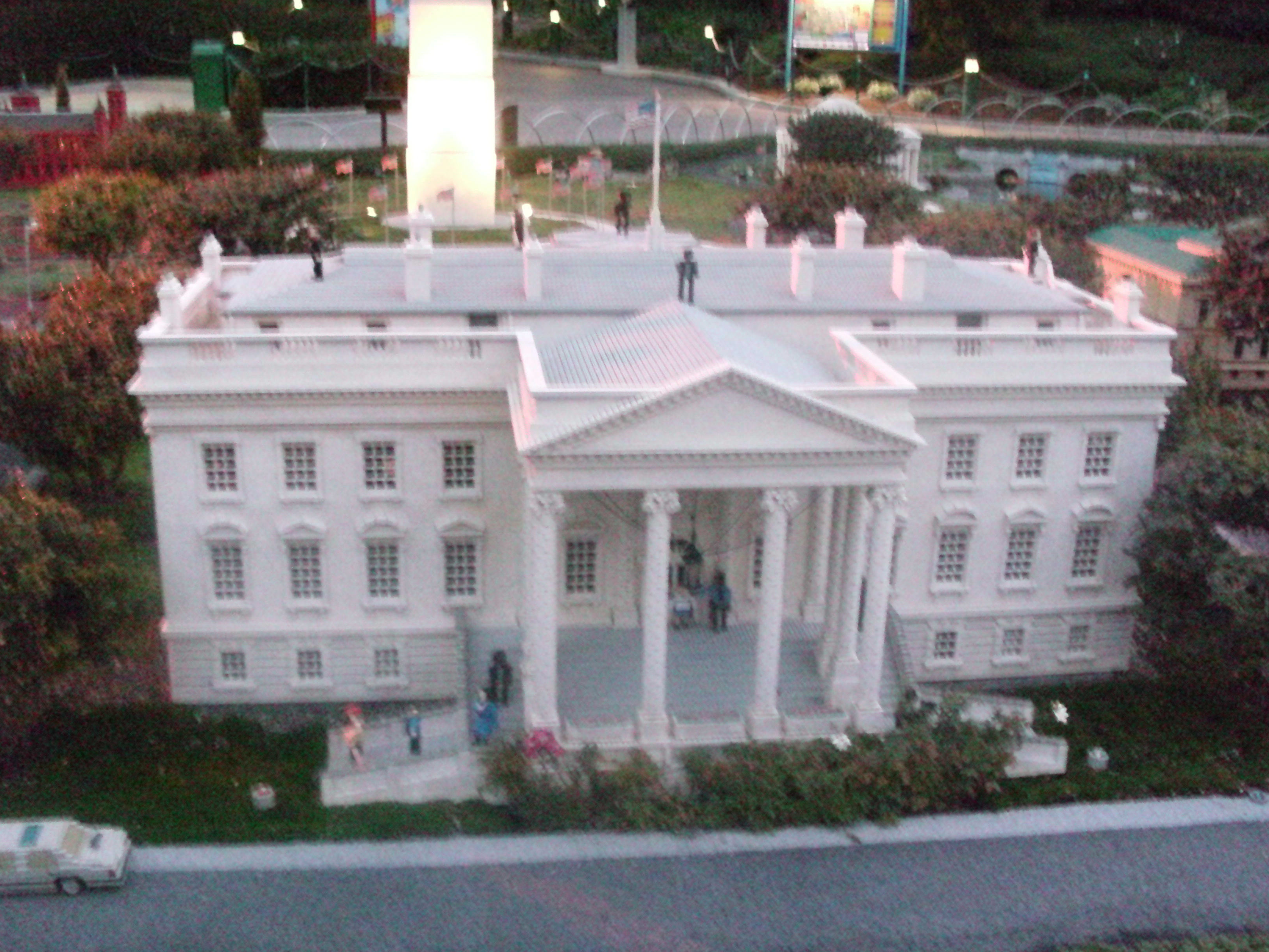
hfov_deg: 44.8
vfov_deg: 34.3
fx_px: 1540
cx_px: 600
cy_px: 498
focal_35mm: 42
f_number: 3.1
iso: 1600
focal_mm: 6.3
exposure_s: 1/8
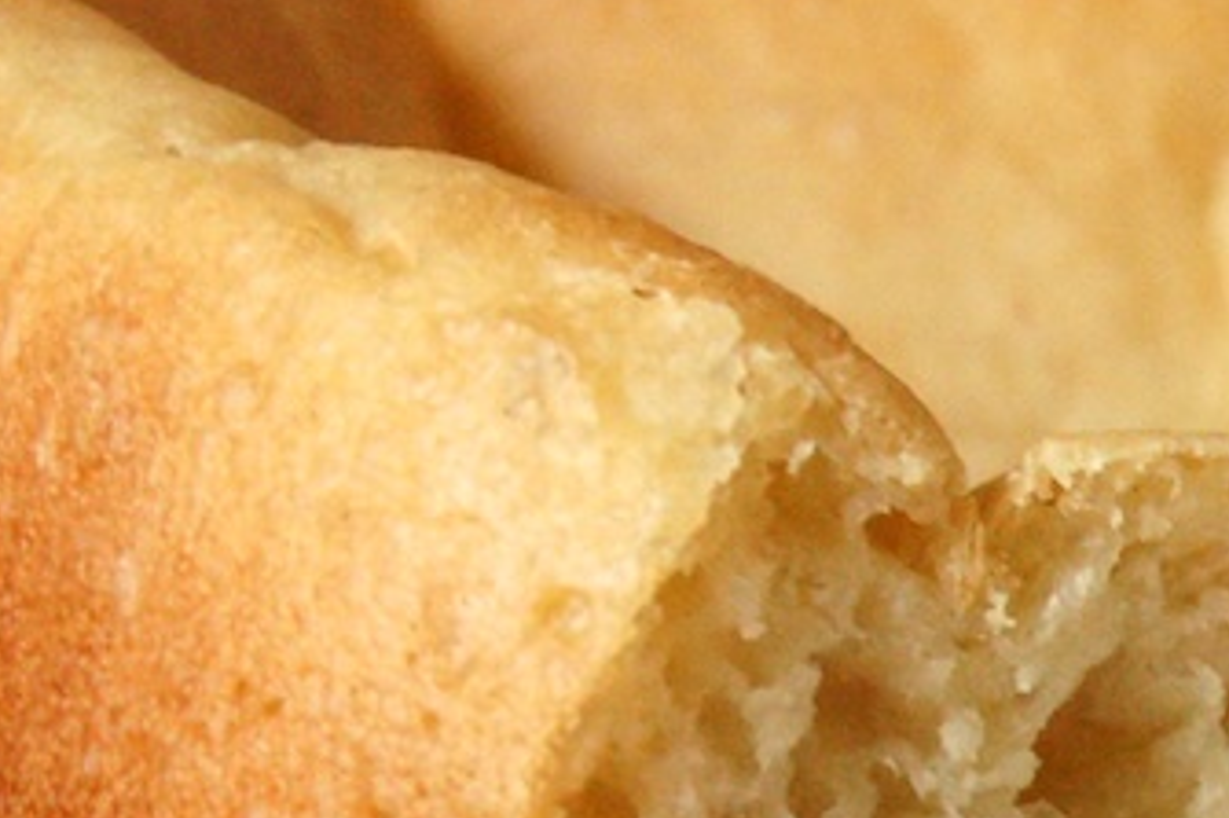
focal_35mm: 296
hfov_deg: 6.8
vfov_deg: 4.6
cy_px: 895
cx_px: 2051
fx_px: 10093
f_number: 8
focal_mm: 55
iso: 1600
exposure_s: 1/30
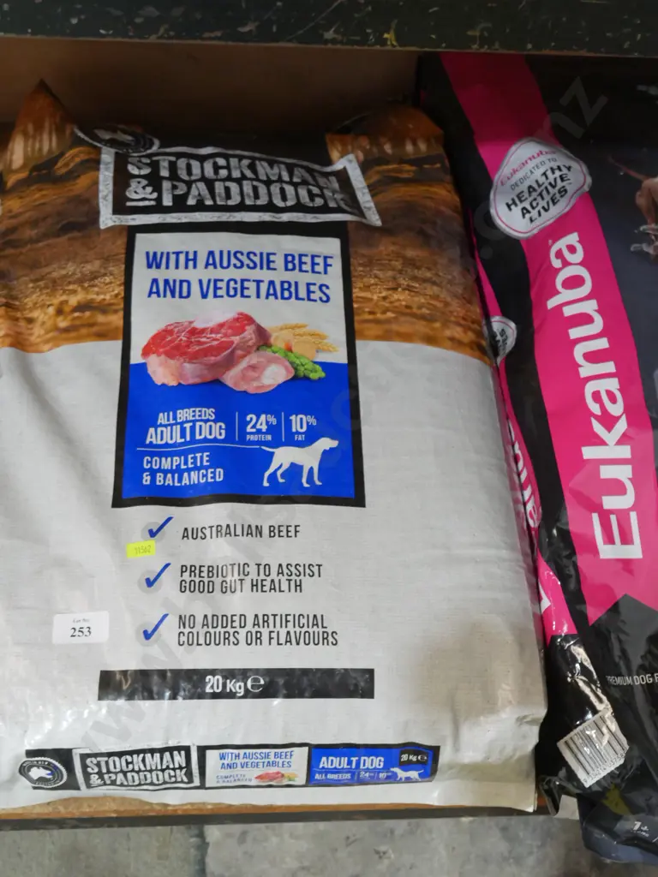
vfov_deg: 44.8
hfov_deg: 34.3
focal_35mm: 42
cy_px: 438
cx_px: 329
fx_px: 1064
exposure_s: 1/60
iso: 2000
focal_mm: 21
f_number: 4.6
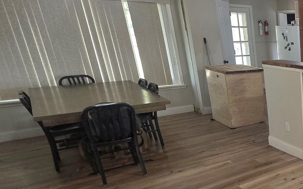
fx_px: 281
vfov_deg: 36.6
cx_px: 369
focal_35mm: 34
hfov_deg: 39.5
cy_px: 137
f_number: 1.9
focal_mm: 2.2
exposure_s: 1/120
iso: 200
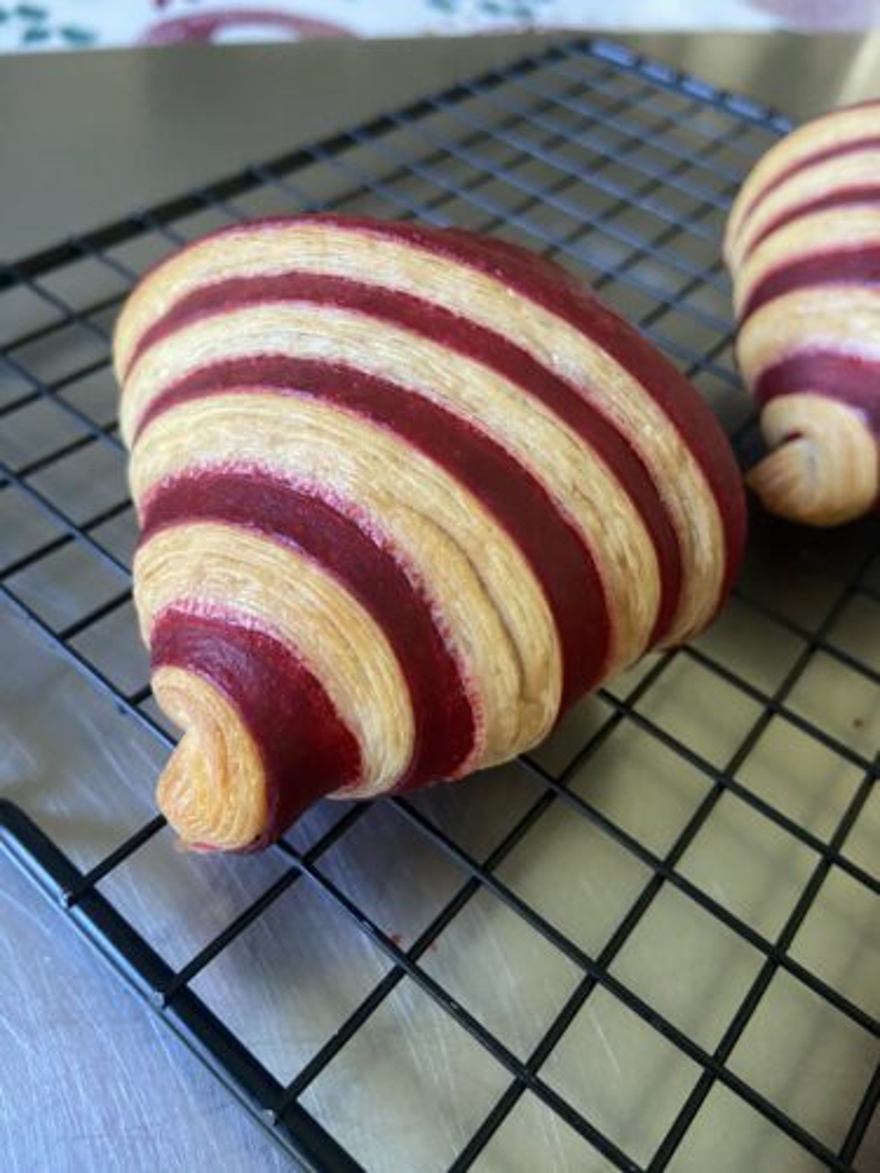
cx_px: 440
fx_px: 847
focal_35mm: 25
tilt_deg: -47.7
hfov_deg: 54.9
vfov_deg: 69.4
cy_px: 586
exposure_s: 1/33
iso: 400
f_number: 1.8
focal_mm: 4.25
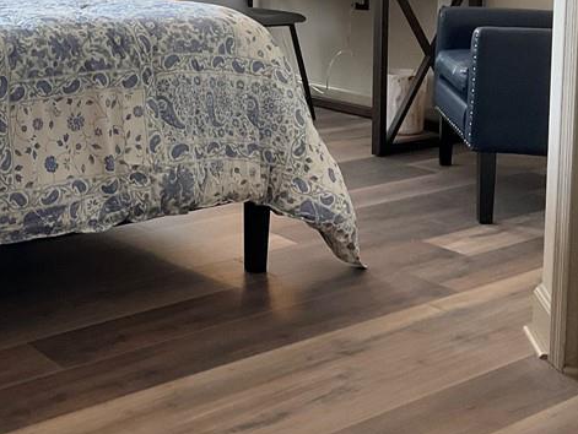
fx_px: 1053
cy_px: -2
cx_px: 76
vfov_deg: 22.4
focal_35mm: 63
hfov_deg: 29.6
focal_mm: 3
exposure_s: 1/120
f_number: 1.8
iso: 64
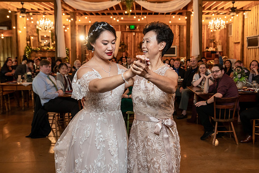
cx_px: 142
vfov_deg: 34.9
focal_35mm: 38
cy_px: 80
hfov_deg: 50.4
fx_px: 275
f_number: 4
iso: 2000
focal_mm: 34
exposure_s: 1/100
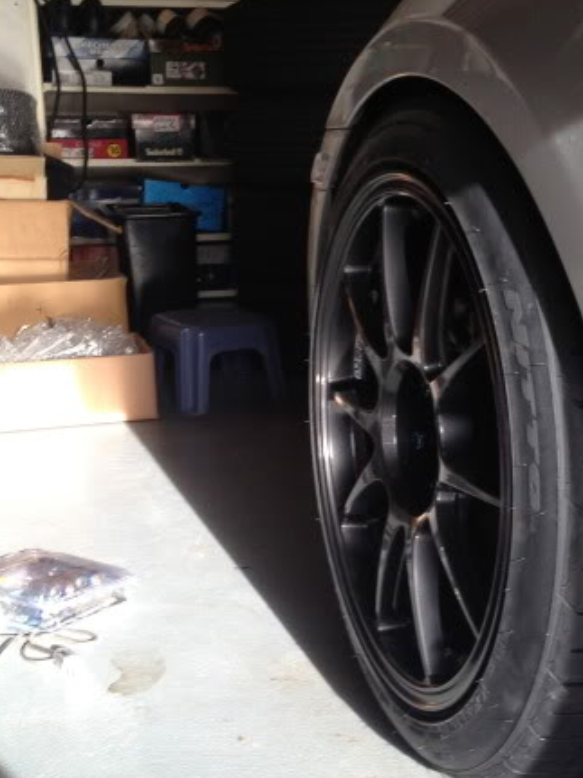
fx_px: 1460
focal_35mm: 65
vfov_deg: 29.8
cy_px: 399
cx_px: 404
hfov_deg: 22.5
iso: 64
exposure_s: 1/120
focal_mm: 4.3
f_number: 2.4
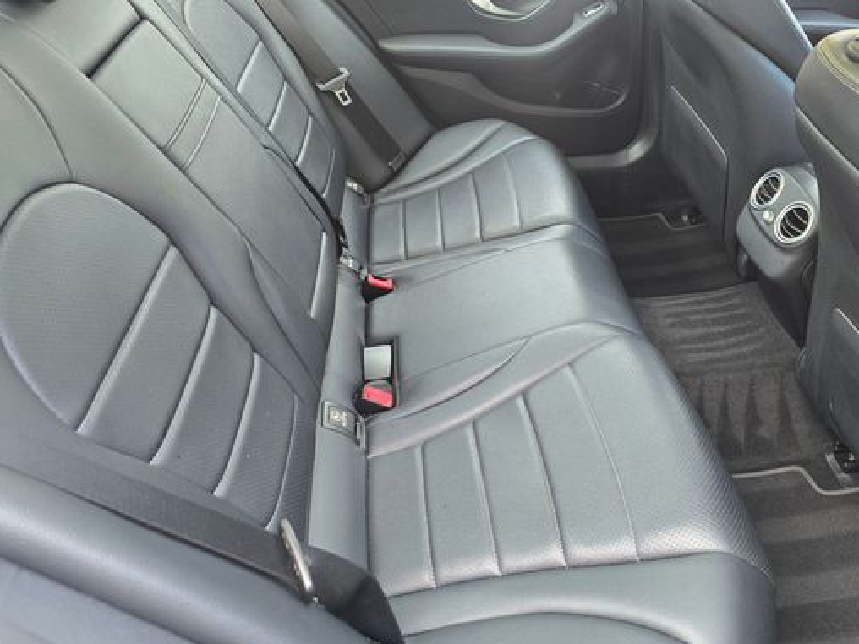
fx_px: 720
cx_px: 516
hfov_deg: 61.1
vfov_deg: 48.0
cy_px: 269
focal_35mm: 29
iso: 200
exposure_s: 1/120
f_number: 1.7
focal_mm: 6.3
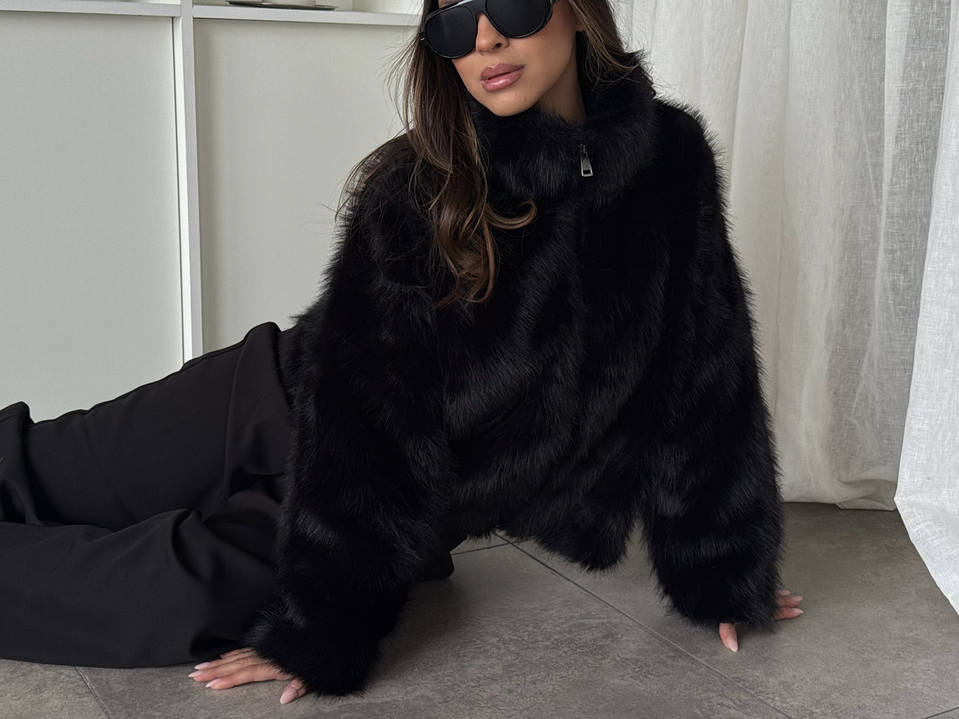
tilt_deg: -13.3
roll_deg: -1.6
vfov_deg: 30.3
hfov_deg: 39.7
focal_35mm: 48
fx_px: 1330
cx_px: 480
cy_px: 360
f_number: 1.78
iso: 64
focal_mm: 6.76
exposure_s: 1/181
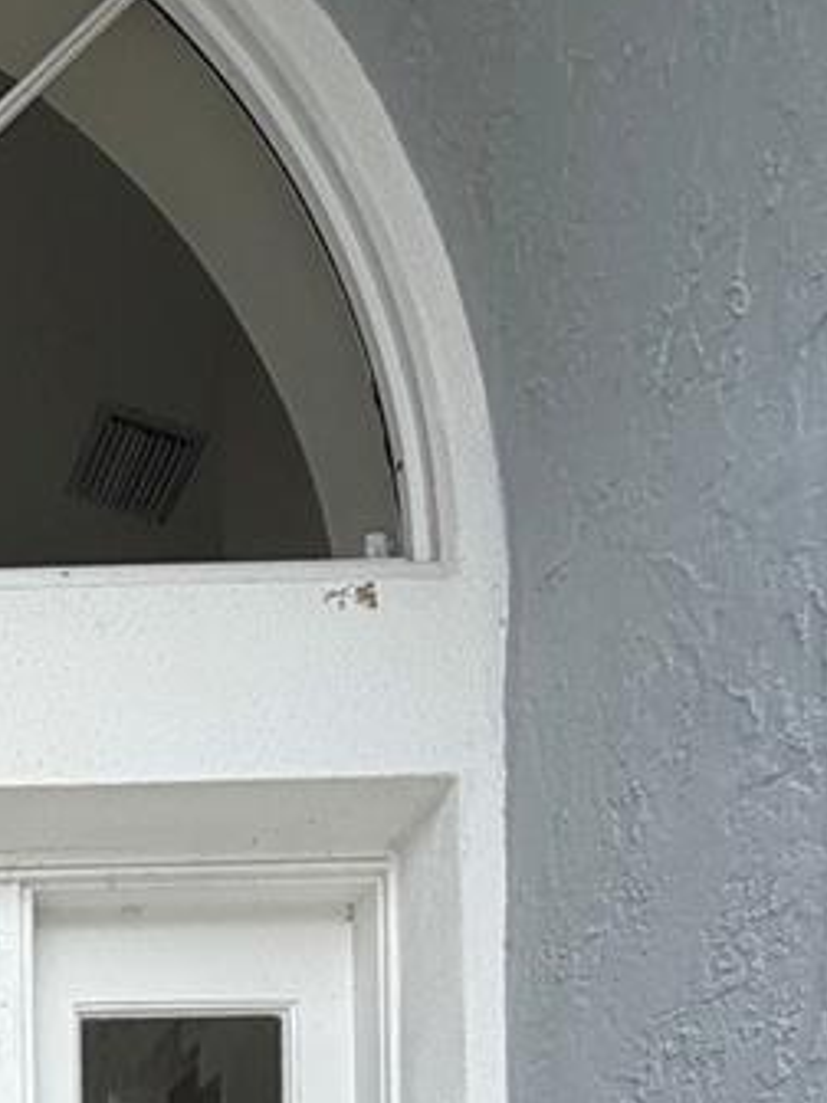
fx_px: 1593
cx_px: -318
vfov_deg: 29.2
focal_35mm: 50
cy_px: 1507
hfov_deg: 24.4
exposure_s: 1/554
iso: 40
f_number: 2.2
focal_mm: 2.22
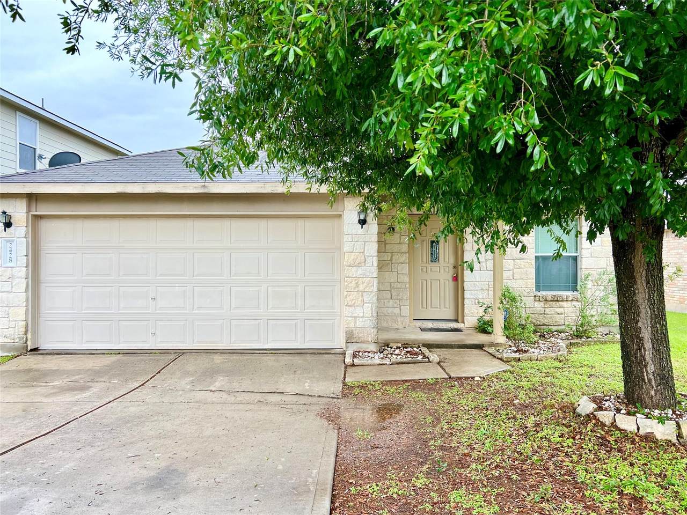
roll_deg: +0.3
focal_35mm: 26
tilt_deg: -0.1
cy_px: 258
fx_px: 516
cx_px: 344
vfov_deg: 53.1
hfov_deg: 67.3
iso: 40
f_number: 1.5
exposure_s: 1/121
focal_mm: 5.7
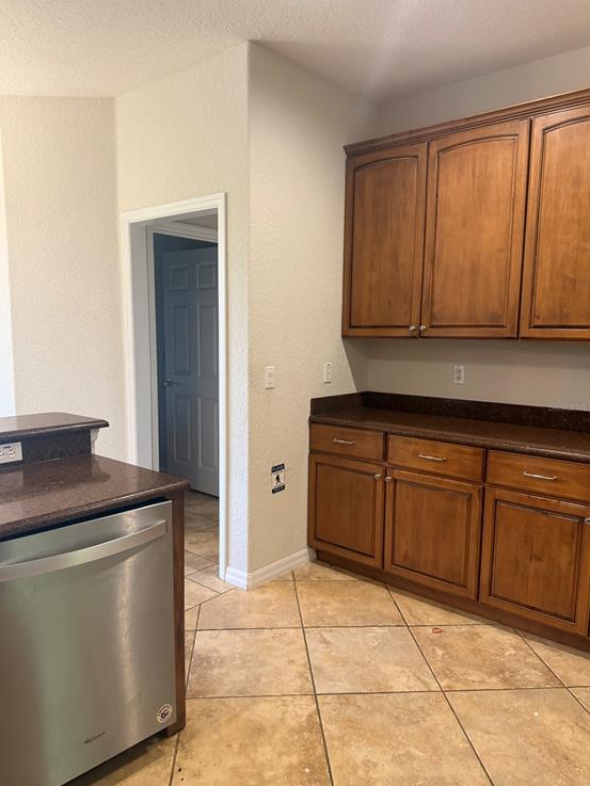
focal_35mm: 25
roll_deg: -1.4
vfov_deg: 69.4
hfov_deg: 54.9
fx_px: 568
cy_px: 406
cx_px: 289
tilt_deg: -7.0
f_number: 1.78
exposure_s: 1/60
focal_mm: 6.76
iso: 250
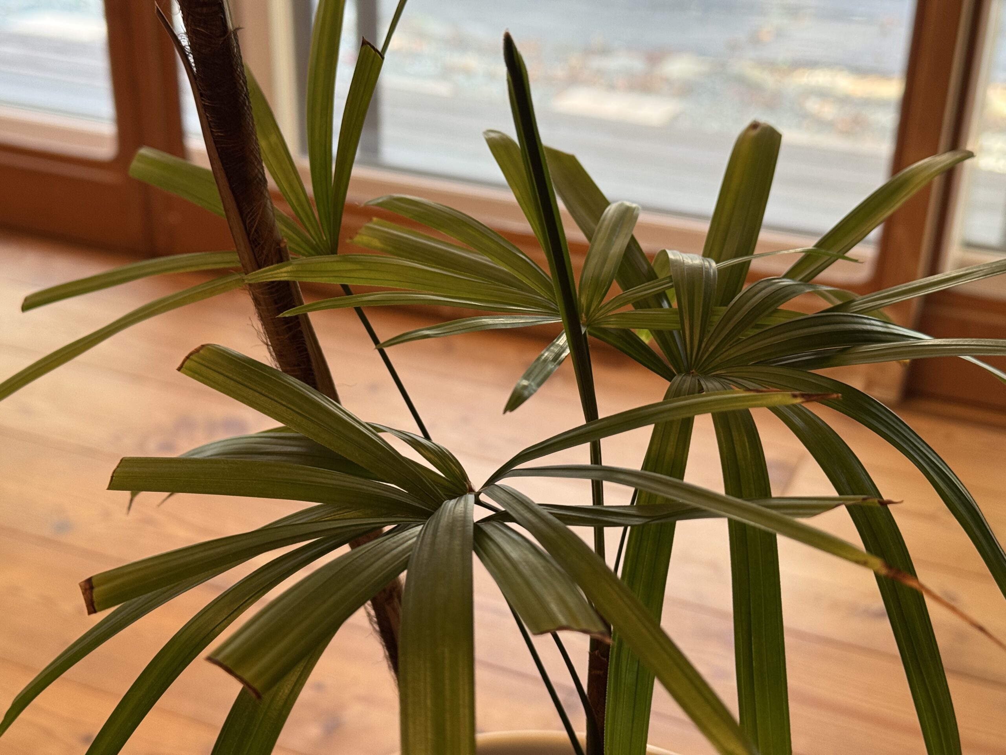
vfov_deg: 30.3
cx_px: 503
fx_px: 1395
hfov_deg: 39.7
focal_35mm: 48
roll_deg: -1.5
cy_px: 378
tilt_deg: -25.9
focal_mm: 6.76
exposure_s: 1/50
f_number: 1.78
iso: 80
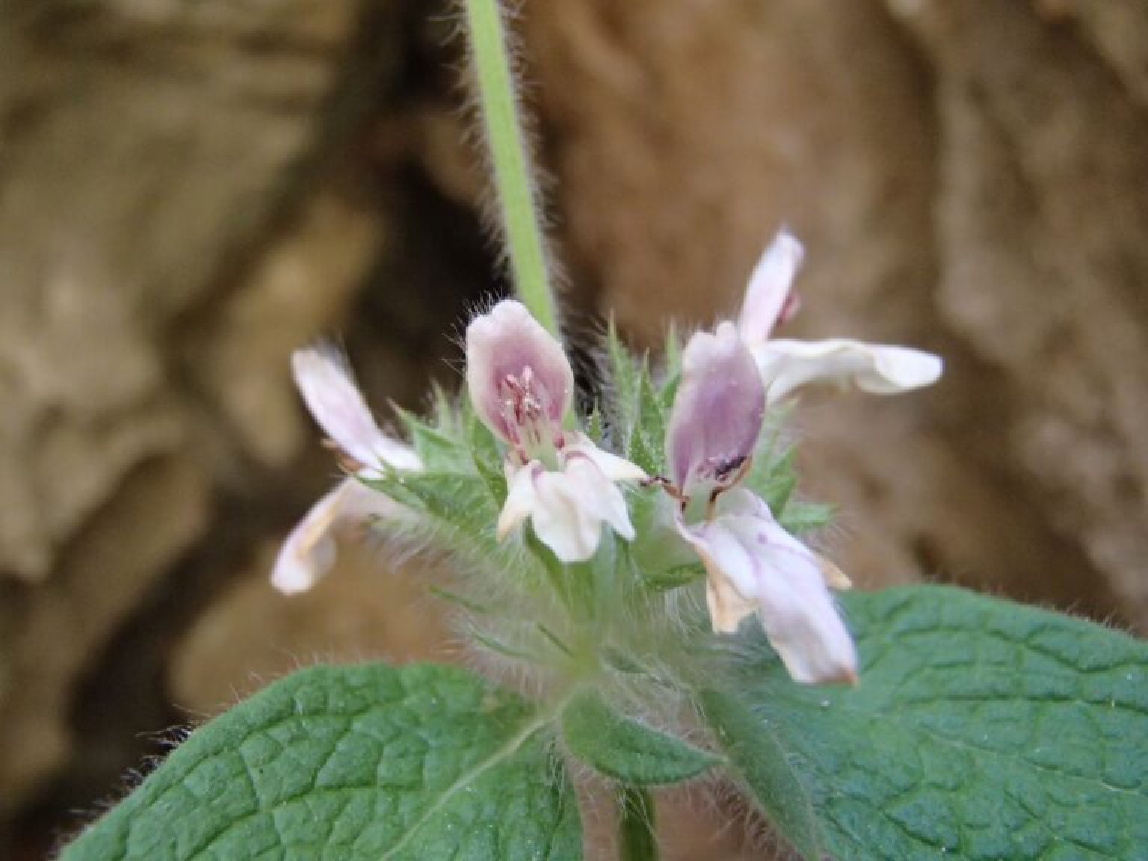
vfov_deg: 38.7
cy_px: 430
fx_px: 1227
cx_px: 574
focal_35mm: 37
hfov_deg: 50.1
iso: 800
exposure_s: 1/80
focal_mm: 6.64
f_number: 4.7
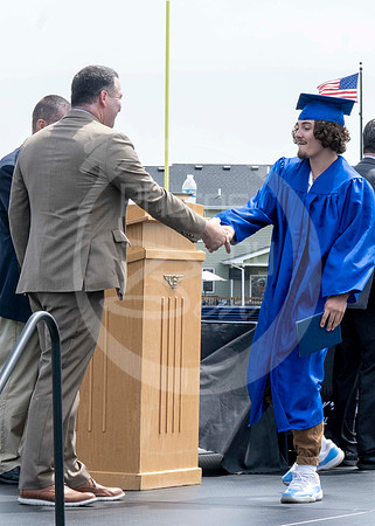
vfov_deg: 10.6
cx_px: 79
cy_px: 116
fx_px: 2823
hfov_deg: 7.6
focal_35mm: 189
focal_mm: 70
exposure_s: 1/250
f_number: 13
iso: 200
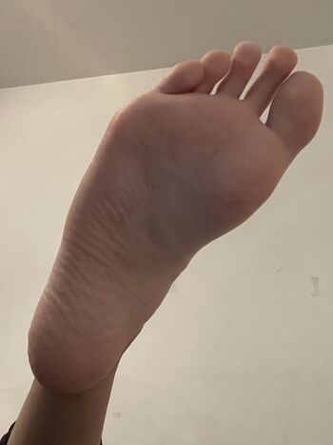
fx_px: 385
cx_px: 166
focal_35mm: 30
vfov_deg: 60.0
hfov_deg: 46.8
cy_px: 222
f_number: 2.2
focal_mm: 2.71
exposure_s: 1/30
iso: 500
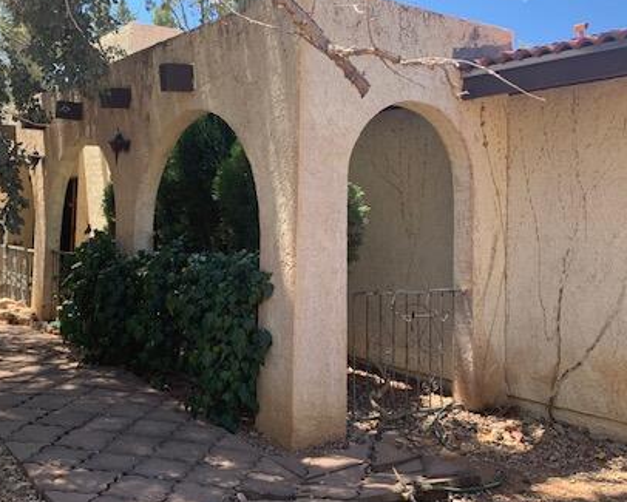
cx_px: 222
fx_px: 742
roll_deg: -1.8
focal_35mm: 40
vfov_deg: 37.2
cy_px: 198
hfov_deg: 45.3
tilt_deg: +2.5
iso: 25
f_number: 1.8
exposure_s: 1/437
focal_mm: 4.25
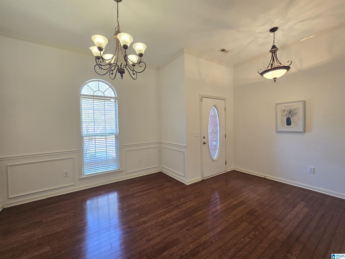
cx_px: 172
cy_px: 130
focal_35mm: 13
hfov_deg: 106.2
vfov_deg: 89.9
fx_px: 130
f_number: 2.2
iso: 160
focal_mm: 2.2
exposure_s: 1/60
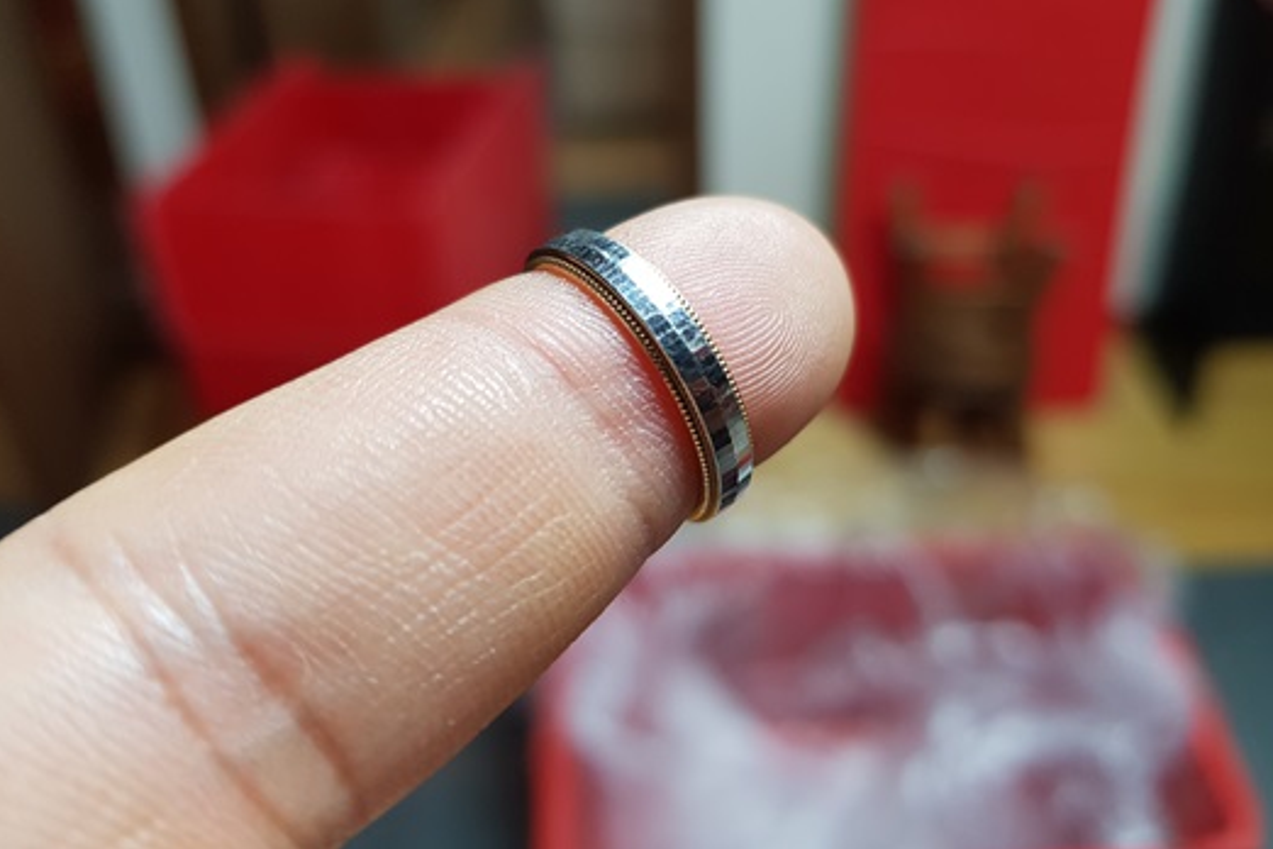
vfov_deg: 46.2
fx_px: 990
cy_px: 357
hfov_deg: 65.5
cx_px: 646
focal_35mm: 28
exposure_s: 1/60
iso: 100
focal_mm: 4.3
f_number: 1.7
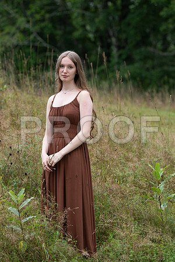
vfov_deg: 12.1
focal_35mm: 170
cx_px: 88
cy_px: 131
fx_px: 1239
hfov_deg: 8.1
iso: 640
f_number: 5
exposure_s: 1/200
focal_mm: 170
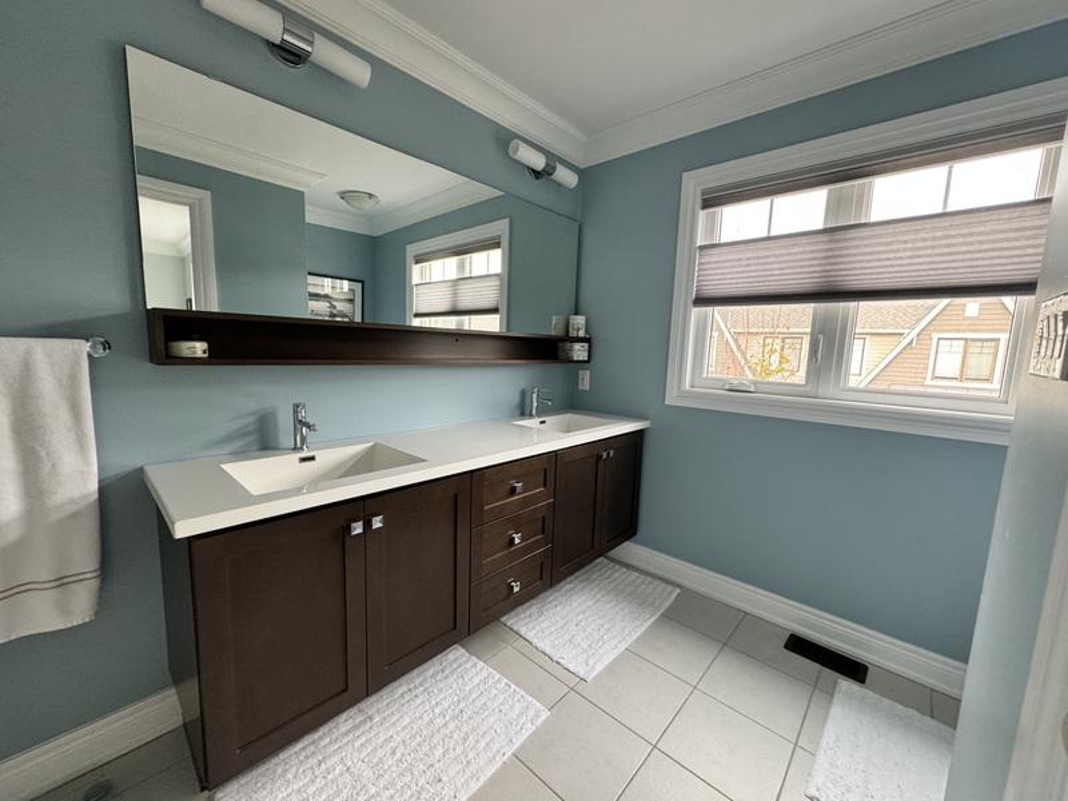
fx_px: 432
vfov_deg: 85.7
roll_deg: -2.2
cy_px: 400
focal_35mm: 14
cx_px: 534
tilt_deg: -7.3
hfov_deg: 102.1
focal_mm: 2.22
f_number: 2.2
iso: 250
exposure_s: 1/60
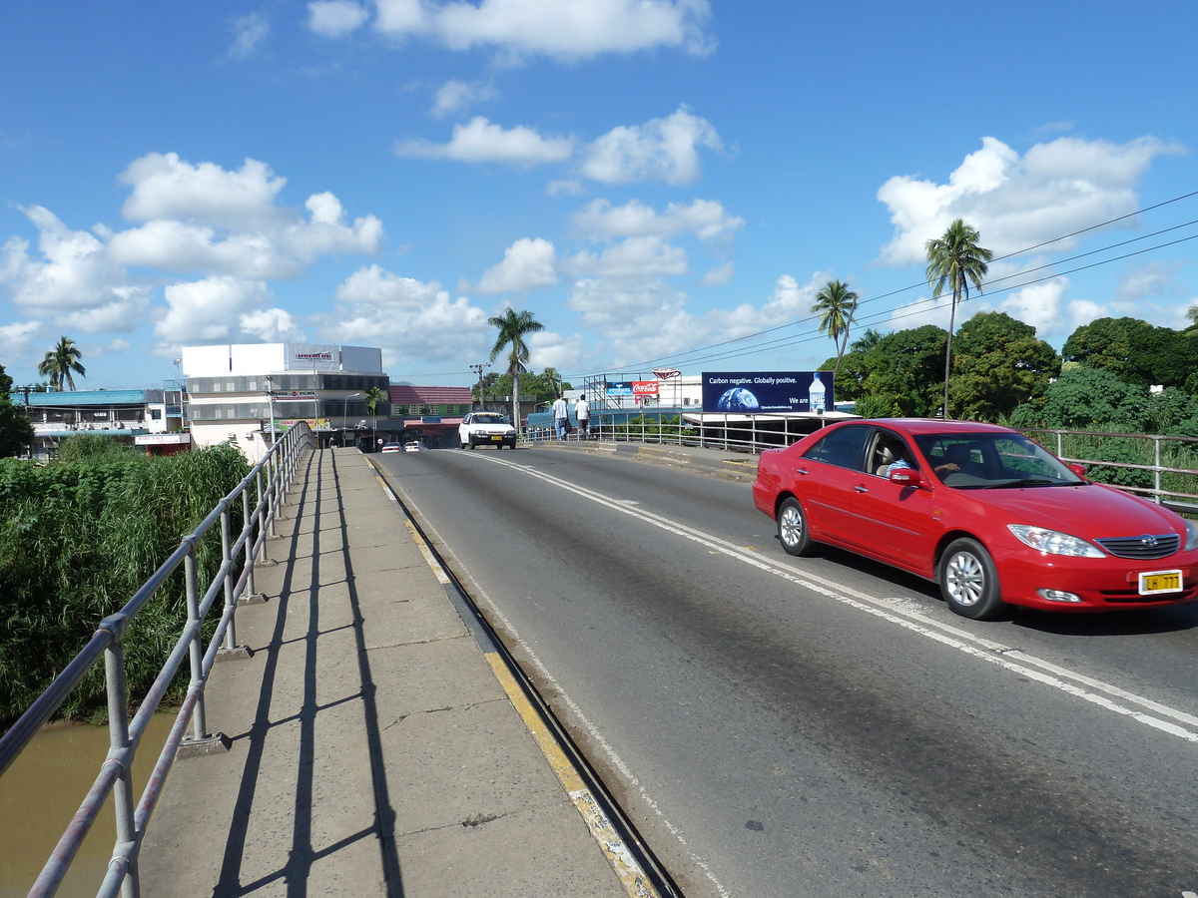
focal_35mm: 25
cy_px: 449
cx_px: 599
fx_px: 865
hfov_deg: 69.4
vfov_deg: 54.9
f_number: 4.5
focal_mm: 4.1
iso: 80
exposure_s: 1/500
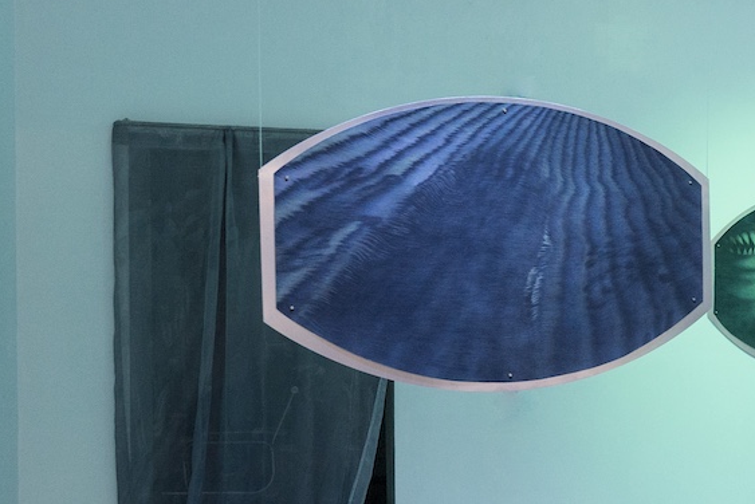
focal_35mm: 71
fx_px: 1490
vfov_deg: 19.2
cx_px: 1092
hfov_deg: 23.5
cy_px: 305
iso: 1000
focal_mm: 20
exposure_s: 1/40
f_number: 2.5
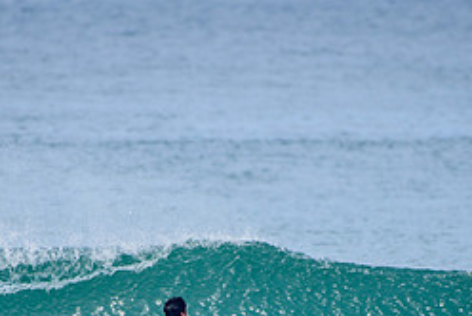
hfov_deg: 1.8
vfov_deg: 1.2
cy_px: 366
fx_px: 15345
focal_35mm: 1169
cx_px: 187
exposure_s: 1/2000
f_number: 5.6
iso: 250
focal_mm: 500
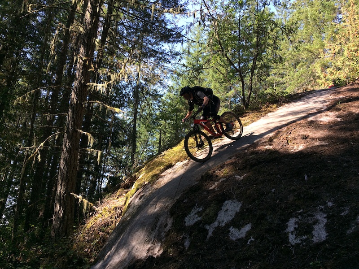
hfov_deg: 61.7
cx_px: 180
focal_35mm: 29
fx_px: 301
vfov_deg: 48.2
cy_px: 134
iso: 32
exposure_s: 1/293
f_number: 2.2
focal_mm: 4.15
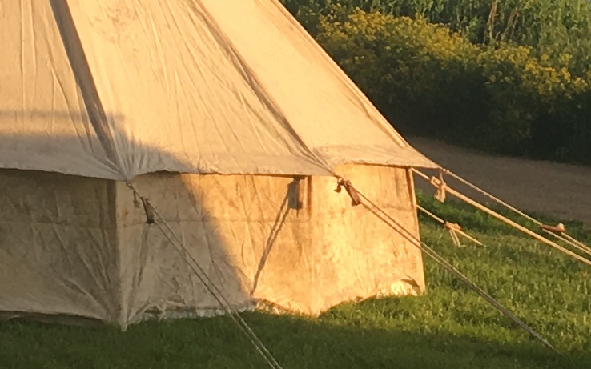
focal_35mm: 168
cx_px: 569
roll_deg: -1.3
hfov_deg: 12.3
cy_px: 83
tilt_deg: -5.5
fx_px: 2706
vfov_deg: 7.8
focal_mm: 4.15
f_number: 2.2
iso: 25
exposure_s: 1/281
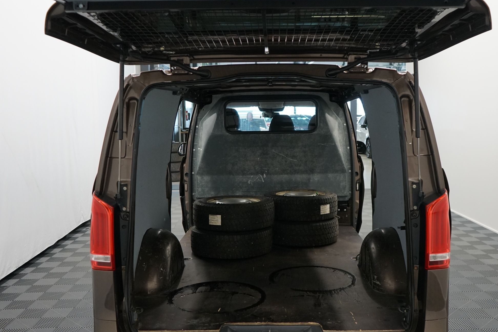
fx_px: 498
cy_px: 165
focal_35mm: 36
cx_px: 267
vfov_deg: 36.9
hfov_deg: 53.1
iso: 1250
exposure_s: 1/160
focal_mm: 28
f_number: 4
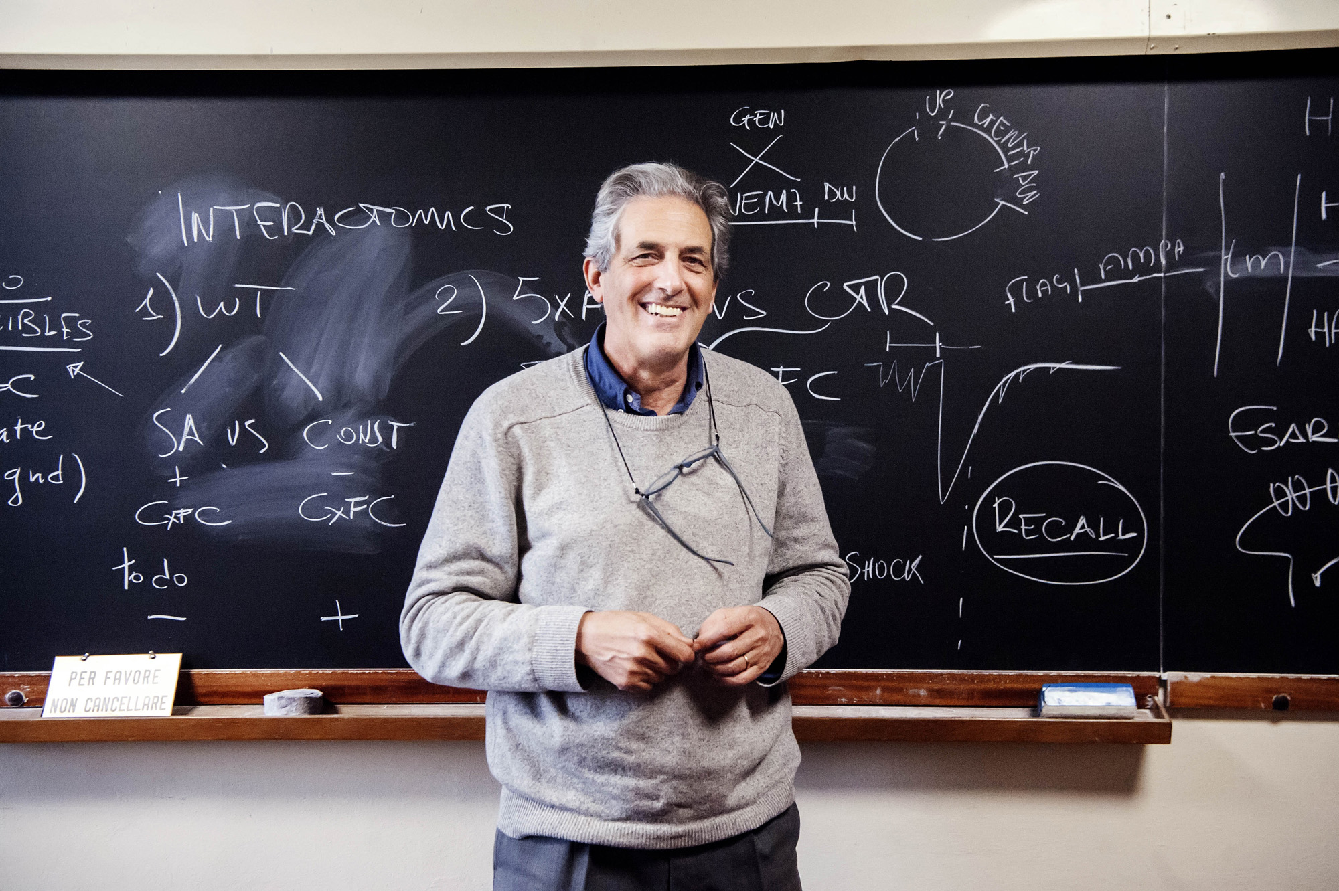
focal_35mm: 44
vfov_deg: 30.5
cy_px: 446
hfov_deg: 44.5
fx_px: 1636
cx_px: 670
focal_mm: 44
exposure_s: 1/250
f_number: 4.5
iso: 3200
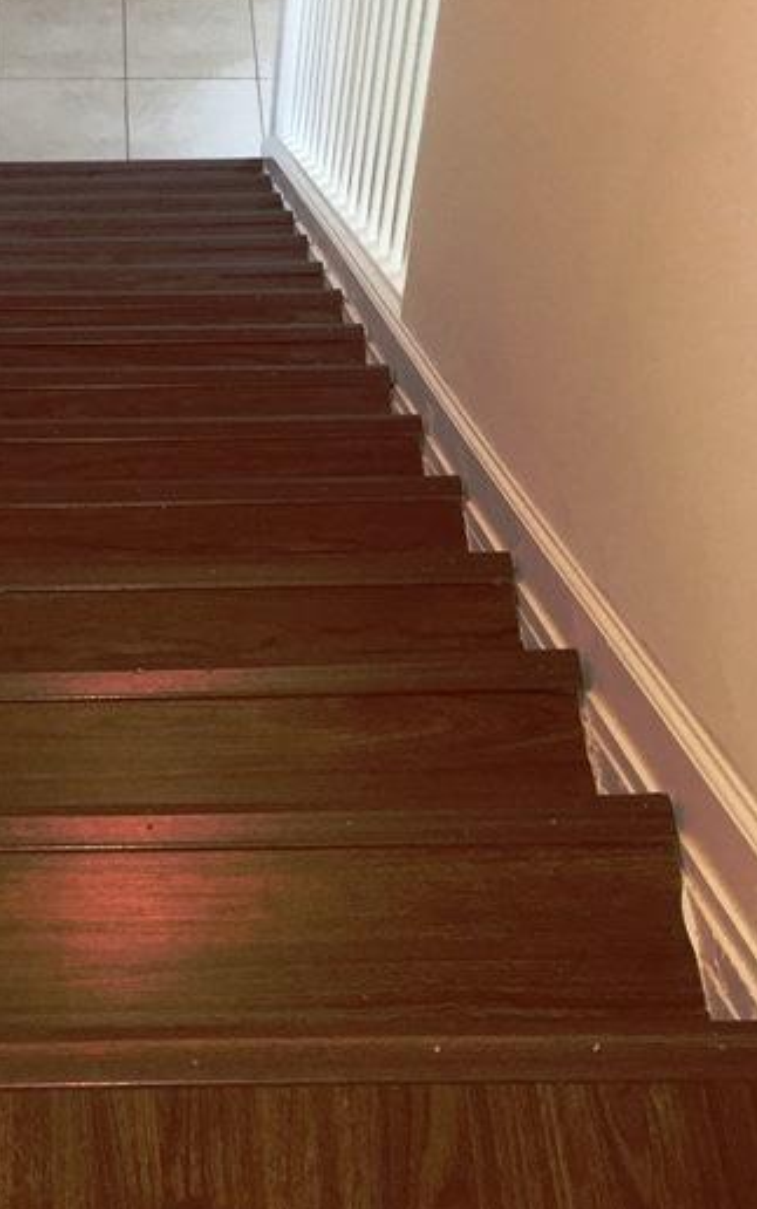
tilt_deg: -45.9
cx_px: 141
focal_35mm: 61
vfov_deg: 32.7
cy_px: 284
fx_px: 2011
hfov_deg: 21.0
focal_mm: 4.15
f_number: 2.2
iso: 125
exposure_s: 1/30
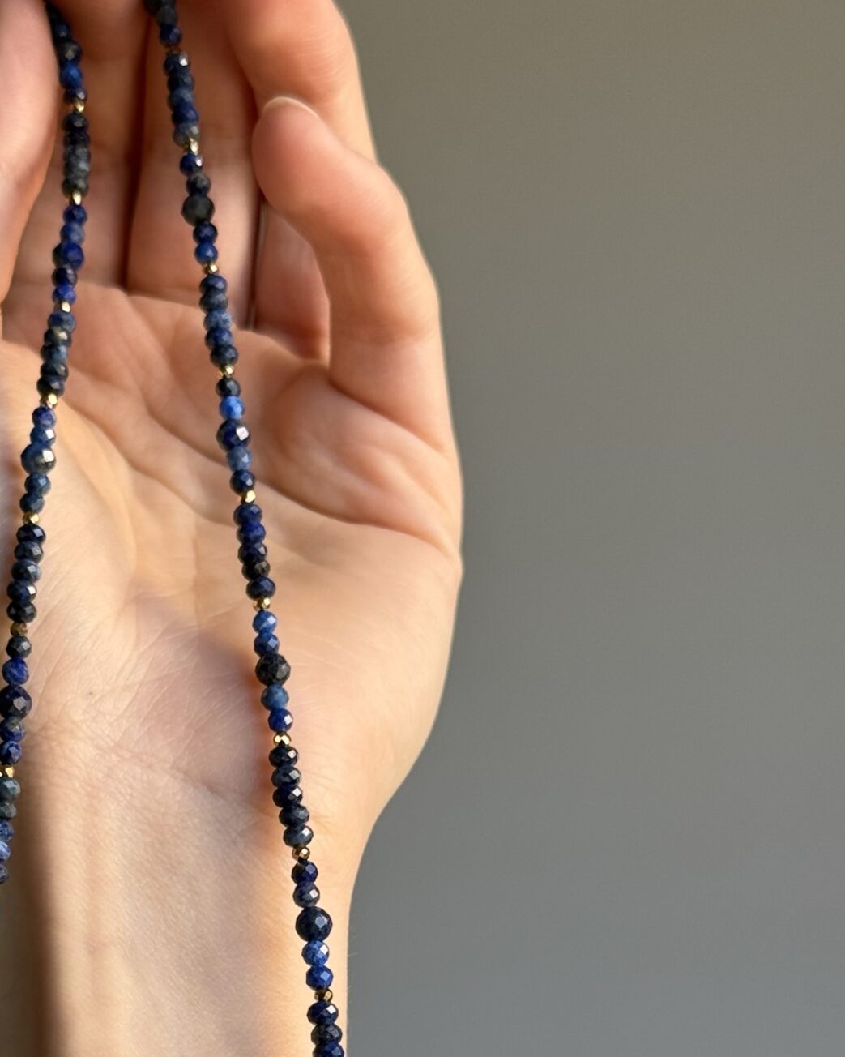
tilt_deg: -2.0
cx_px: 207
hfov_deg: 16.6
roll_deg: +4.3
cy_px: 957
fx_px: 2876
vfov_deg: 20.4
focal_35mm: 92
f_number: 1.78
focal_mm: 6.76
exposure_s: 1/249
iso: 64
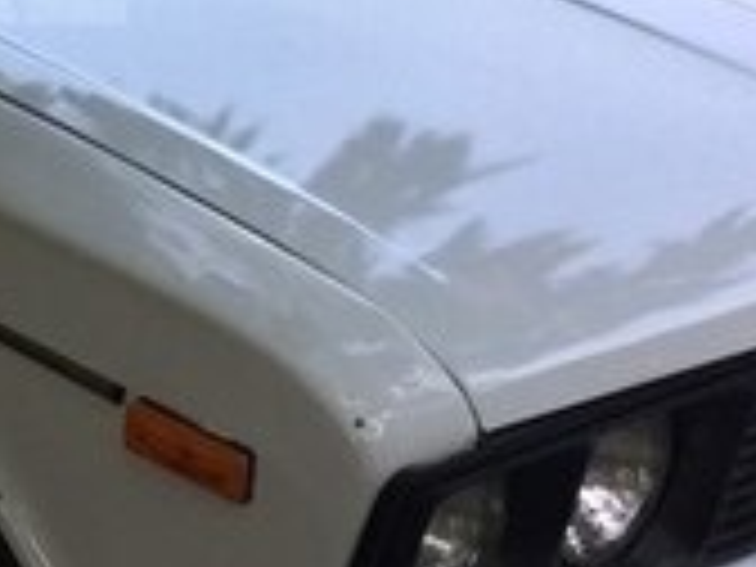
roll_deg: +0.5
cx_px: -333
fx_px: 2490
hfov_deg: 16.0
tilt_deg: -17.4
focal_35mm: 114
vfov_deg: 12.8
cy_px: -43
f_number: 2.2
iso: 32
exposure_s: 1/134
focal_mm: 4.15
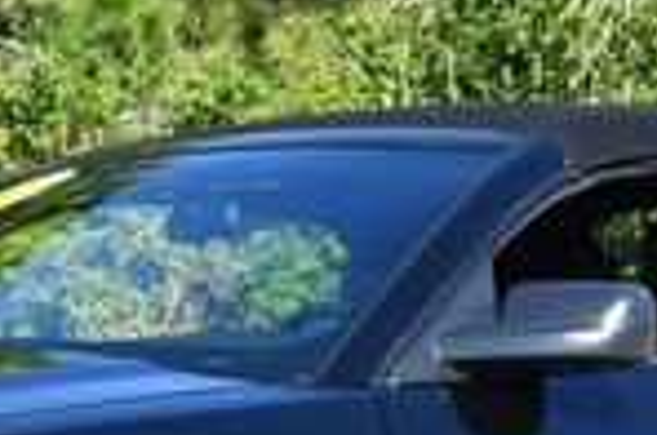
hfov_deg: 8.5
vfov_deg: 5.6
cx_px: 209
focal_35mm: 243
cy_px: 364
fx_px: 4425
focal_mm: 28
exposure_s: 1/250
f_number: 8
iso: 200
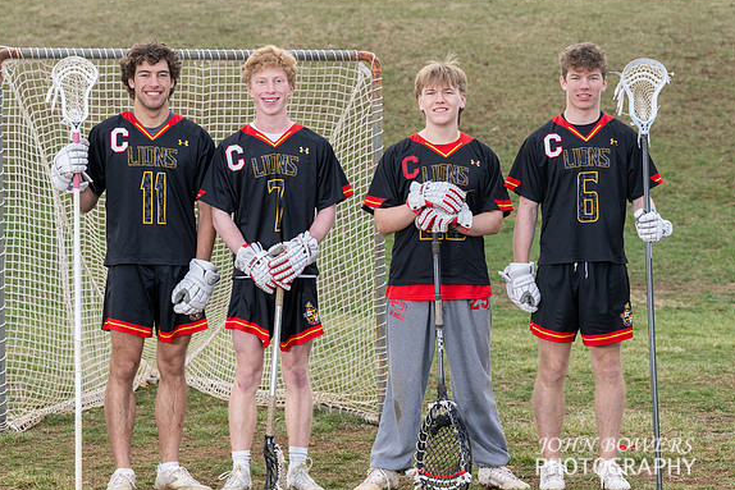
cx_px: 471
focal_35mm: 109
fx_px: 2226
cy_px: 210
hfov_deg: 18.7
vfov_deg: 12.6
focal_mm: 82
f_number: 4.5
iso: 250
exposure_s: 1/200
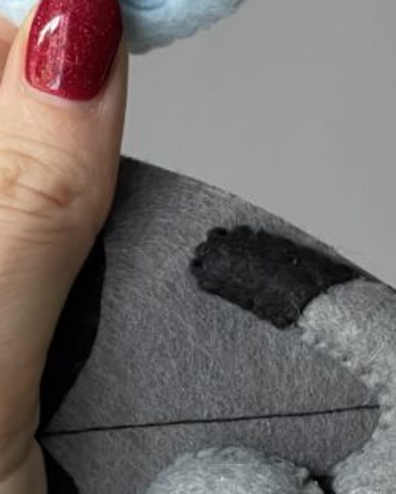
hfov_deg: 7.5
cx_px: 423
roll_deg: +2.7
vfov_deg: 9.4
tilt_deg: +4.3
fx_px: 3000
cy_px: 307
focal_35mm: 205
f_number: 2.2
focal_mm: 7.5
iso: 500
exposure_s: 1/60
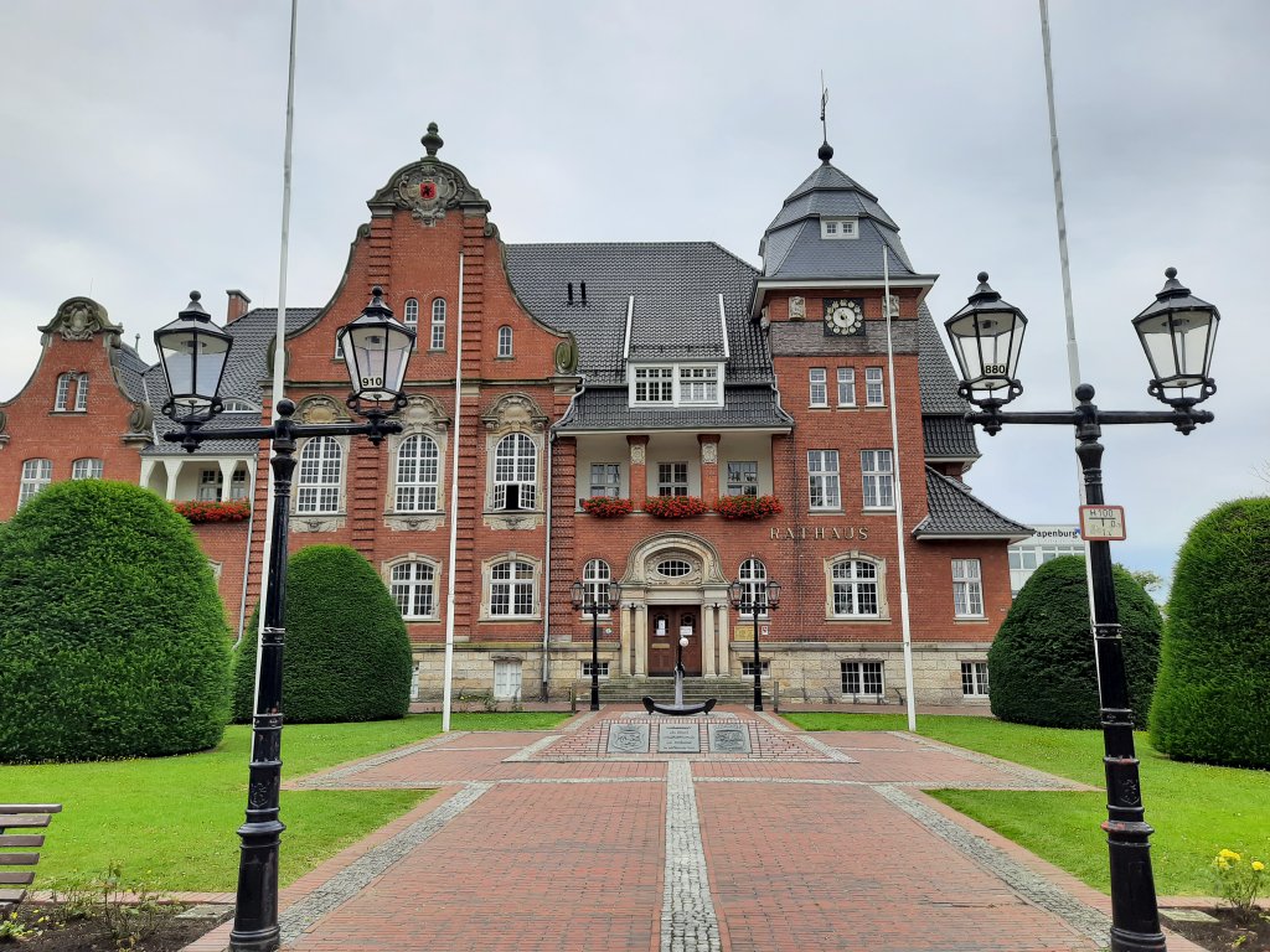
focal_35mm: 25
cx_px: 635
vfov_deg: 54.9
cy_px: 476
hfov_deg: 69.4
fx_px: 917
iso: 100
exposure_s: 1/557
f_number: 2
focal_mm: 4.6
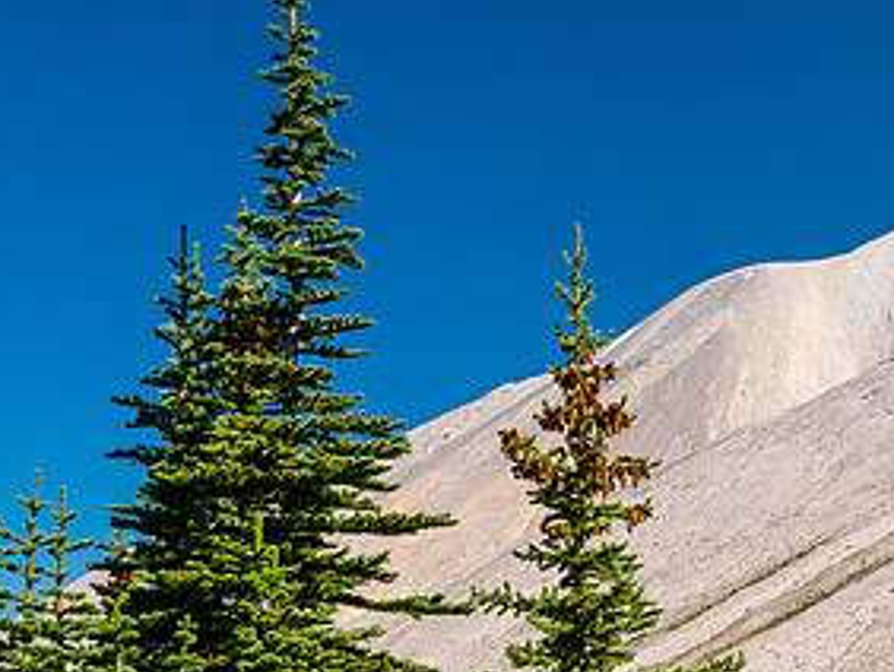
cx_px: 853
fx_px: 1913
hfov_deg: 25.3
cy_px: 661
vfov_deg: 19.4
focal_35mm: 74
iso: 200
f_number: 8
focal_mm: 18
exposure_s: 1/125
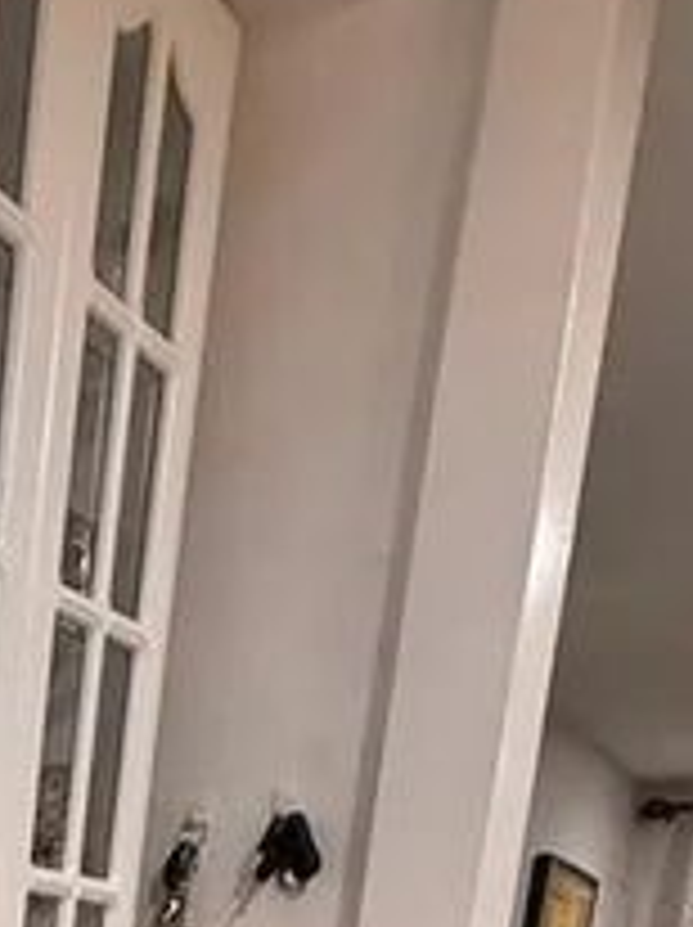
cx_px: -594
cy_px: 1420
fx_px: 1551
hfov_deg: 18.7
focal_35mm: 58
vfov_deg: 24.8
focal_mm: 2.22
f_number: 2.2
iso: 250
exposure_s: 1/60
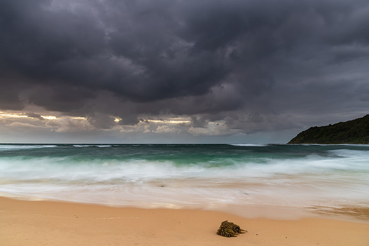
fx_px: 290
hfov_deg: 64.8
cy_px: 123
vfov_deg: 45.9
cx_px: 184
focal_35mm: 28
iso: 50
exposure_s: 3
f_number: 9
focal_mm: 28
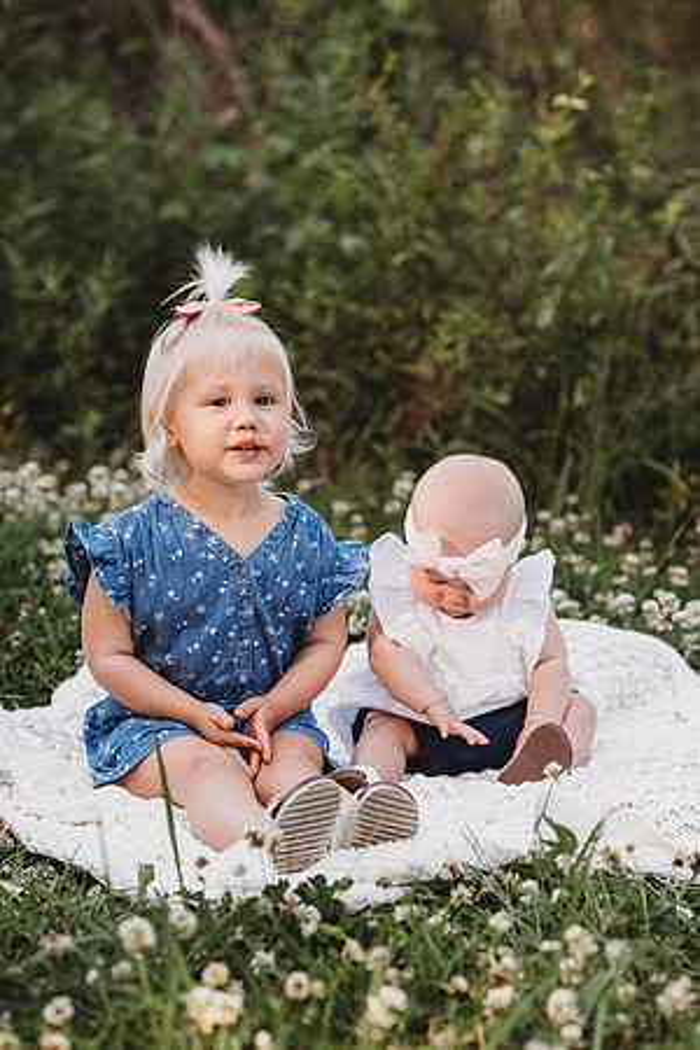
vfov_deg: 23.9
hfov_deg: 16.1
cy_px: 525
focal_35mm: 85
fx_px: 2479
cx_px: 350
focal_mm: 85
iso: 100
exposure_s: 1/200
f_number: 2.8
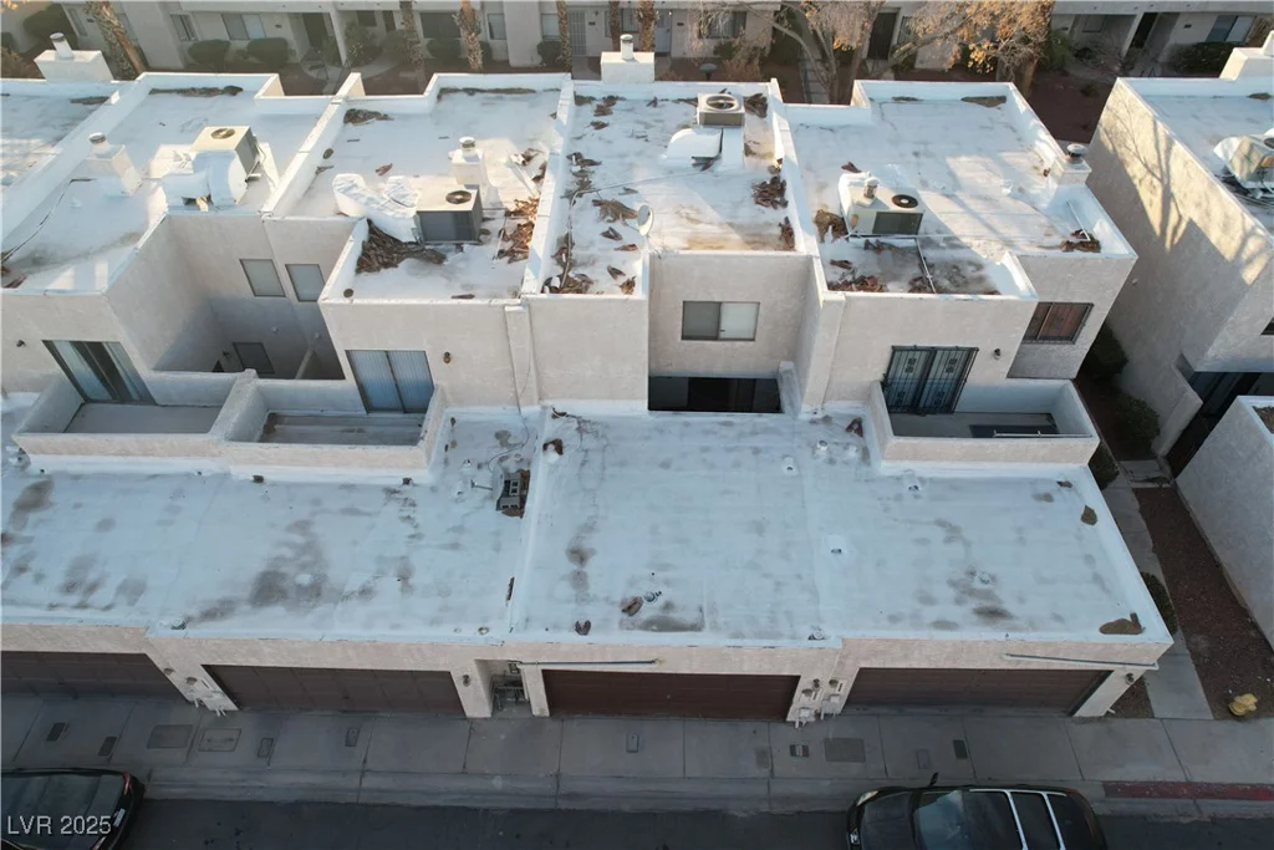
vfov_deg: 57.2
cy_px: 425
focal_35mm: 22
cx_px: 637
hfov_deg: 78.6
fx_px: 779
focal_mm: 8.38
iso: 110
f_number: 2.8
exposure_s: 1/400
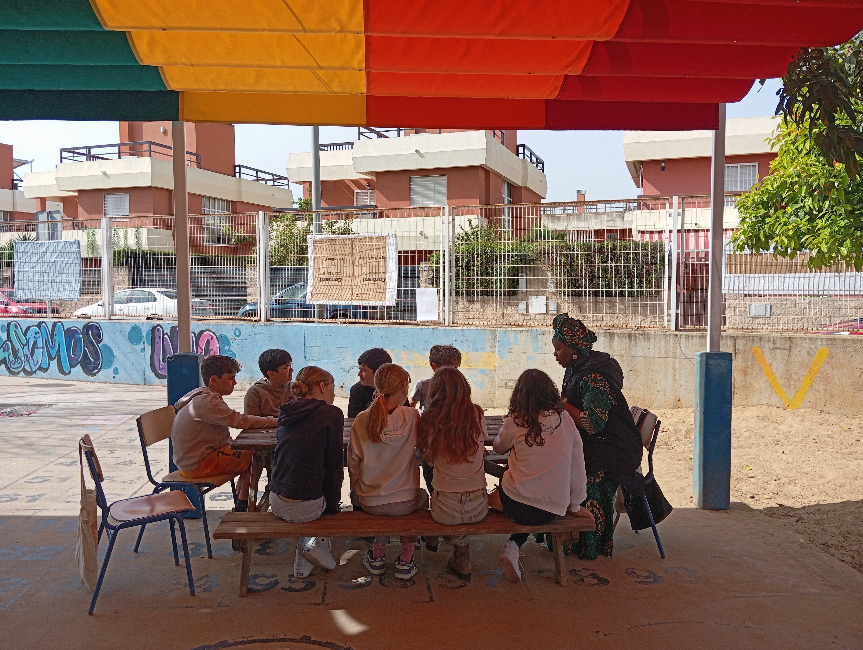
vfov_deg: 49.9
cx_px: 432
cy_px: 325
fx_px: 699
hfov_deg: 63.4
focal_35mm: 28
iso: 57
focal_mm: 4.22
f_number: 1.8
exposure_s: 1/543
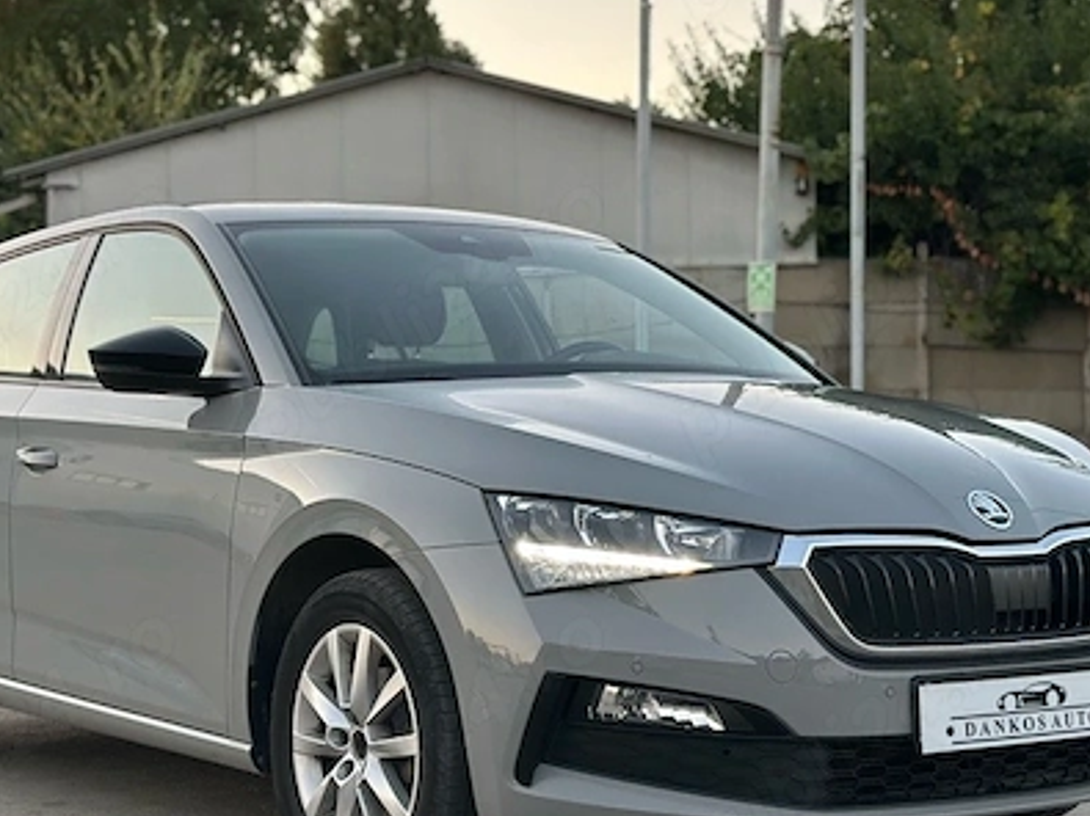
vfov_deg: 20.1
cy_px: 331
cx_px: 535
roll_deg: -0.1
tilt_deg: +3.0
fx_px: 2298
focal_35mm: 73
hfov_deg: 26.7
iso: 64
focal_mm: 6.86
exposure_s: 1/131
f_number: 1.78
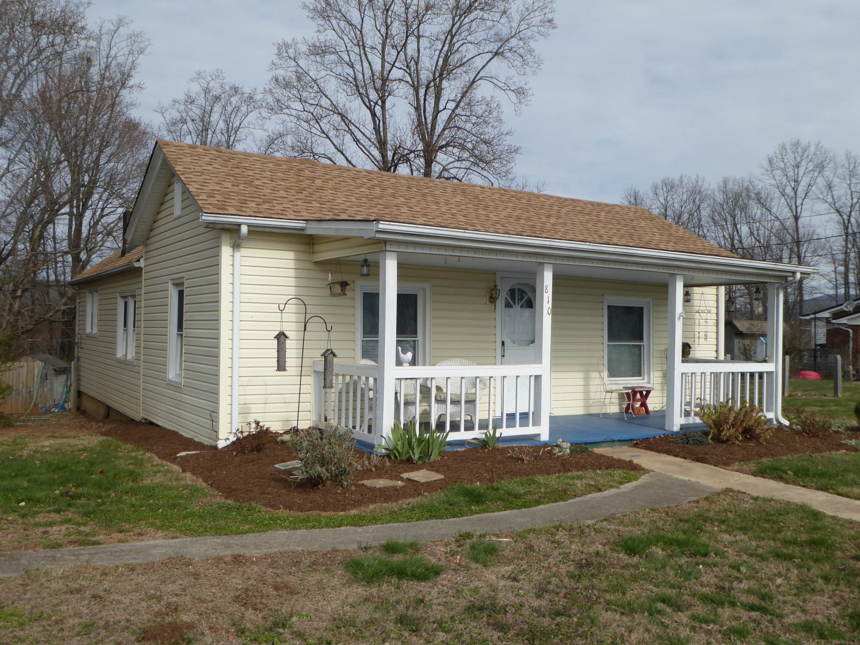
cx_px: 430
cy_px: 322
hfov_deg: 58.4
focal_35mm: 31
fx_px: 770
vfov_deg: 45.4
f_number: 3.5
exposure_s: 1/1300
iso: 100
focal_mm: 5.4
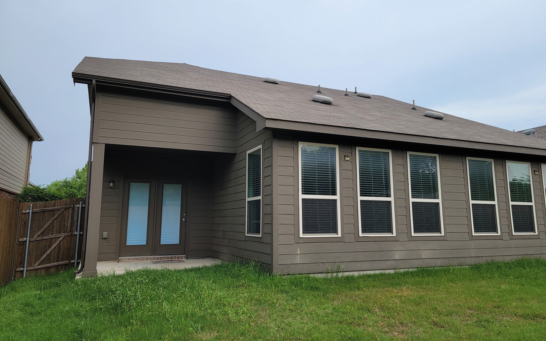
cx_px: 278
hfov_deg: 70.4
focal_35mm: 26
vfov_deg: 47.6
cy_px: 164
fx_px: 387
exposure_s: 1/439
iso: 16
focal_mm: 6.7
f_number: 1.8
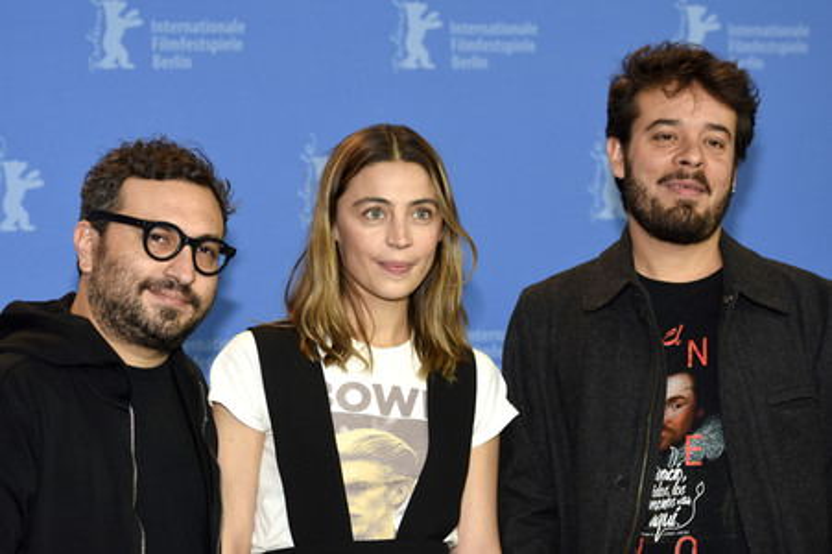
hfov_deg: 19.5
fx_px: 2425
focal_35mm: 105
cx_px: 416
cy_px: 277
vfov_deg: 13.0
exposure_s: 1/400
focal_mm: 70
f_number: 3.5
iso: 640
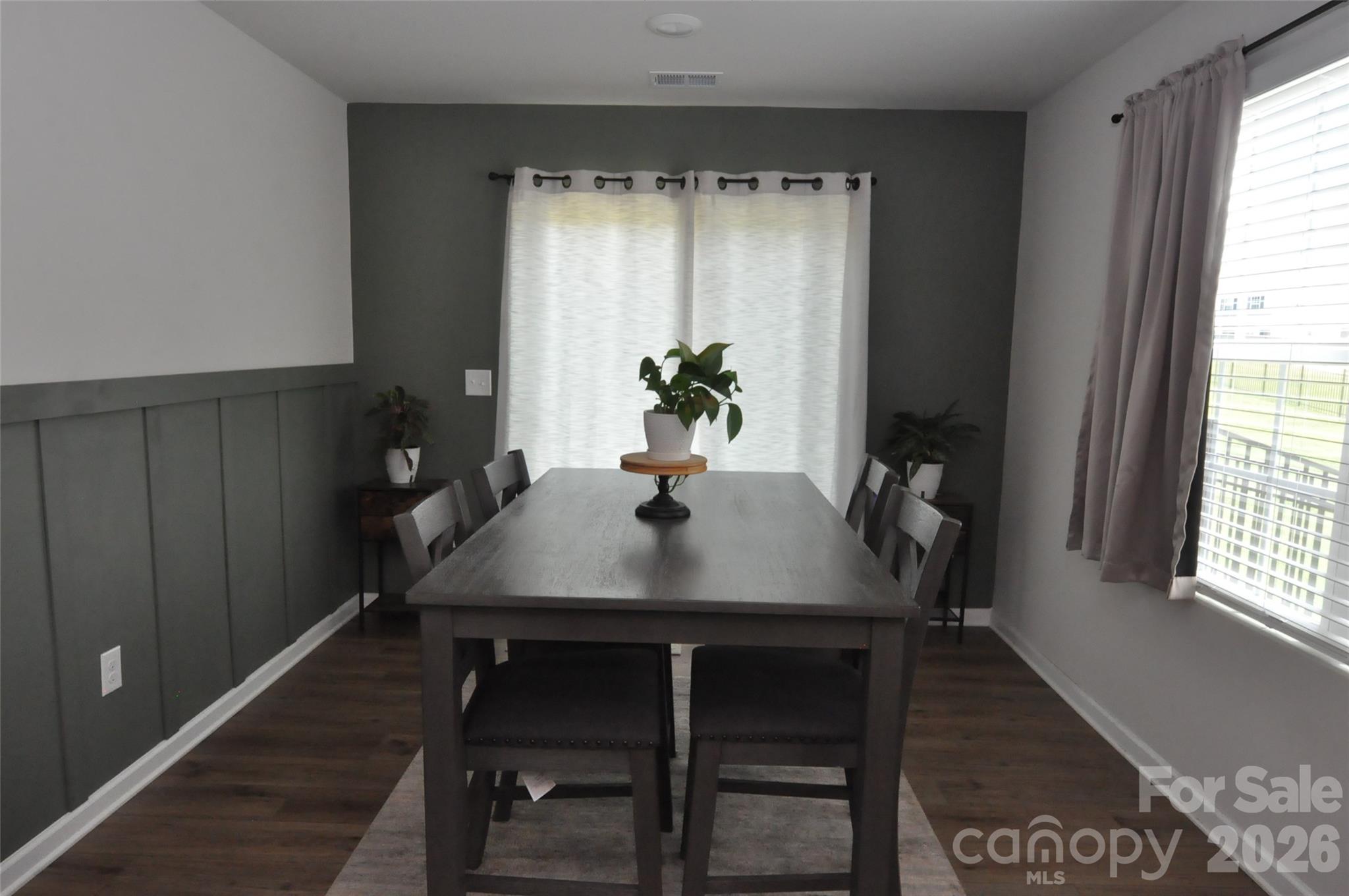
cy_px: 448
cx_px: 674
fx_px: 786
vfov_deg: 59.4
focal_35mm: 21
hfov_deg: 81.3
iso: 2000
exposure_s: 1/60
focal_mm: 14
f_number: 7.1
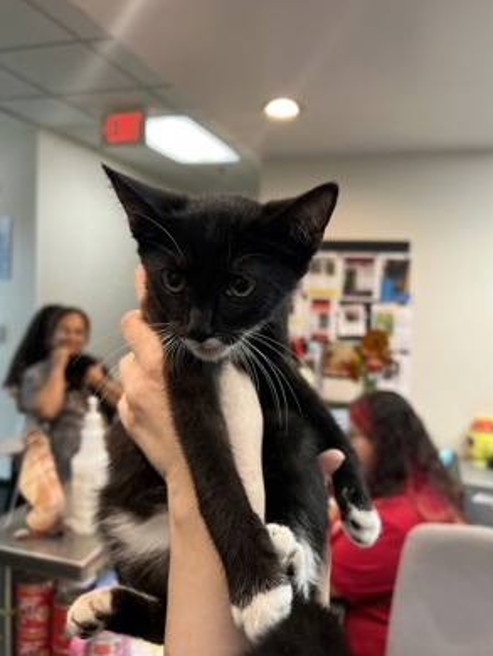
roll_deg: -2.5
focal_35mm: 28
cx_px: 238
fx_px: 531
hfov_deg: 49.8
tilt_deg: -2.8
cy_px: 313
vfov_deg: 63.4
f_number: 1.5
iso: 125
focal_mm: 5.7
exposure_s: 1/120
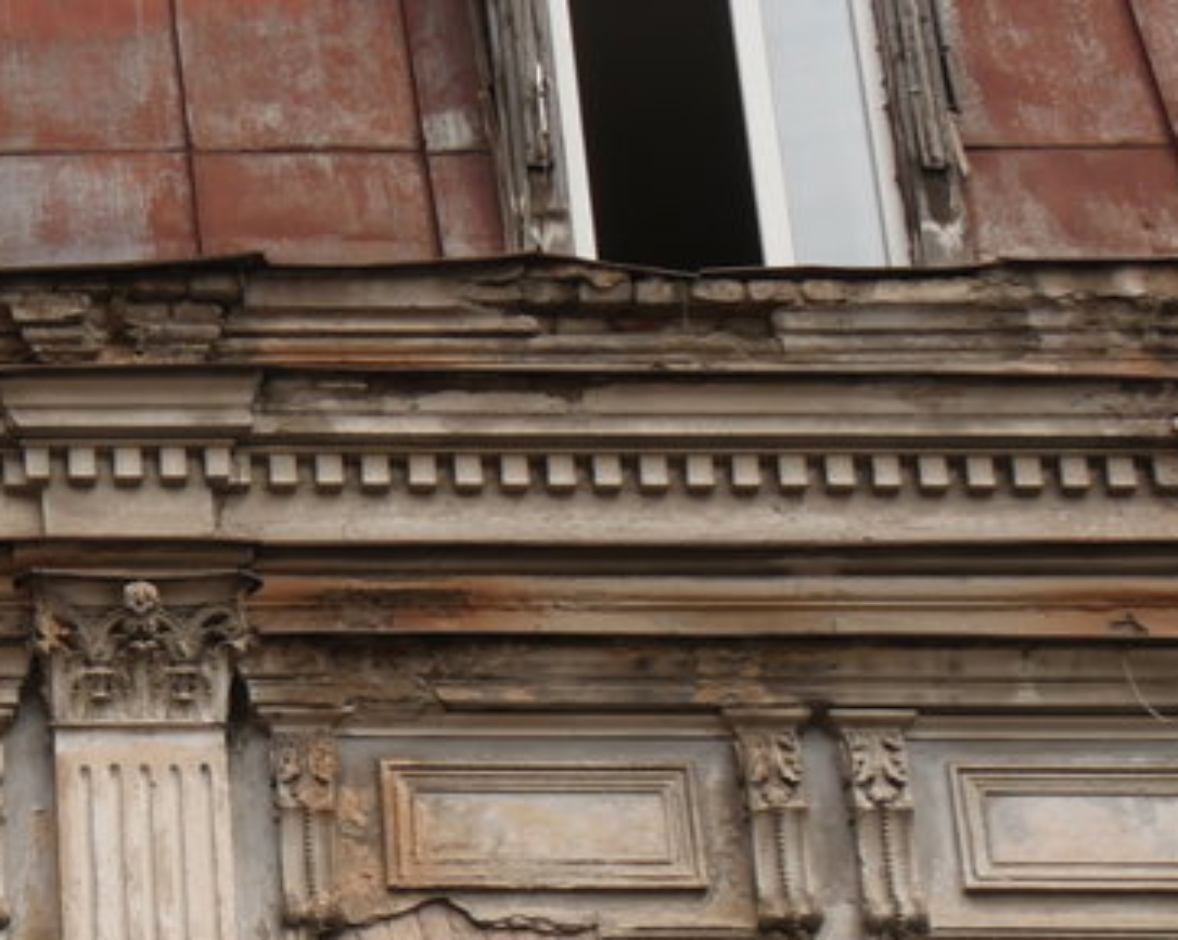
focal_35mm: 123
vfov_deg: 12.5
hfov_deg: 14.9
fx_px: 4285
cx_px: -361
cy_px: 631
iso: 200
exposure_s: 1/400
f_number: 7.1
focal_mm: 19
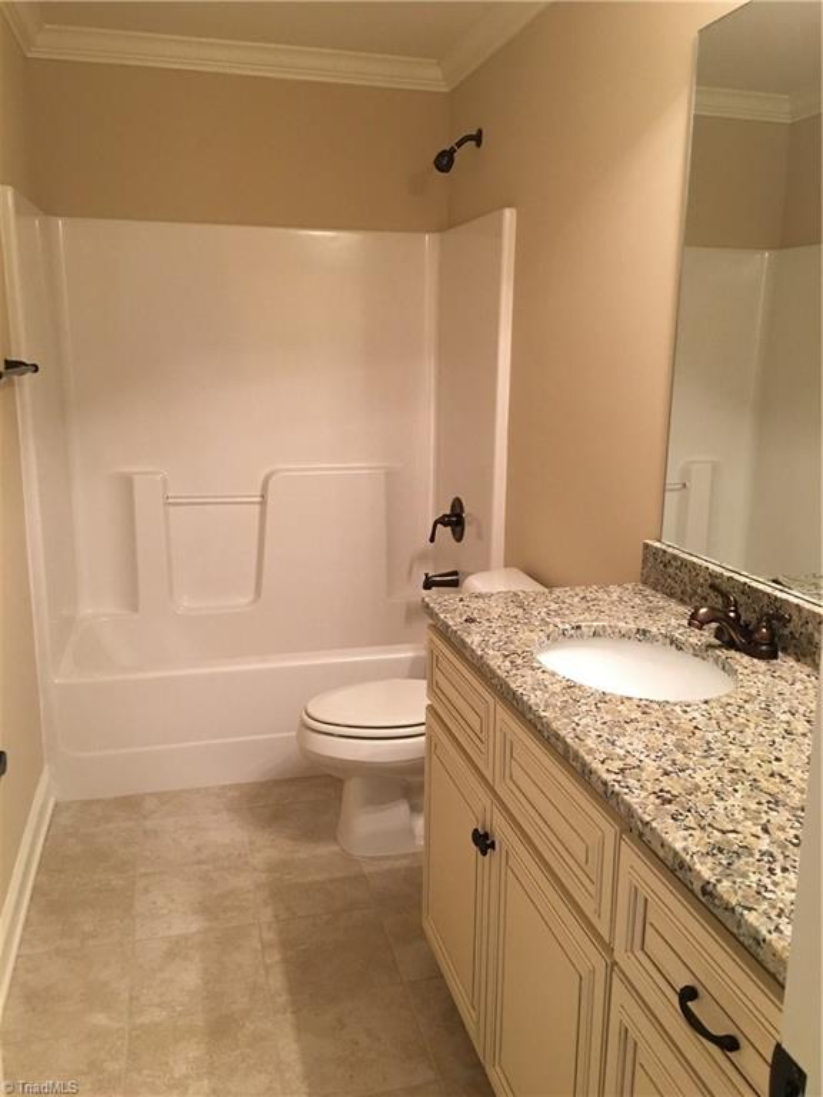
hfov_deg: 48.2
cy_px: 548
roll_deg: +0.2
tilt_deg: -11.9
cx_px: 412
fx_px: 919
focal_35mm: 29
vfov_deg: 61.7
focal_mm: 4.15
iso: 80
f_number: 2.2
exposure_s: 1/17
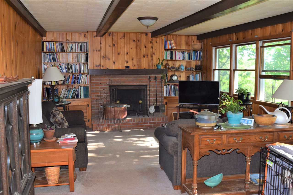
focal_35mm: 38
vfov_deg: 35.5
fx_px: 305
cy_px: 98
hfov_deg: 51.3
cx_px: 146
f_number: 5.6
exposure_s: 1/125
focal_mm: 25
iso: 720
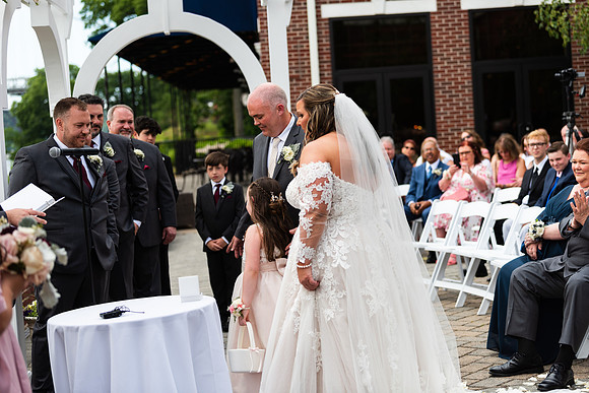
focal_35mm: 70
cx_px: 294
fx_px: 1145
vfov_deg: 19.5
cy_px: 196
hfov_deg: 28.8
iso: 64
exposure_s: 1/800
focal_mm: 70
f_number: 2.8
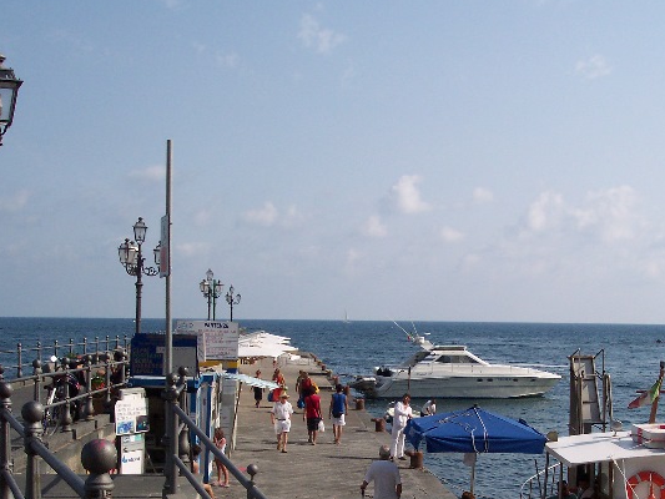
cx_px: 433
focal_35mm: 57
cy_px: 351
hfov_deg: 33.5
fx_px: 1095
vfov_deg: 25.5
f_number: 4.8
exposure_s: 1/1000
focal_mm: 8
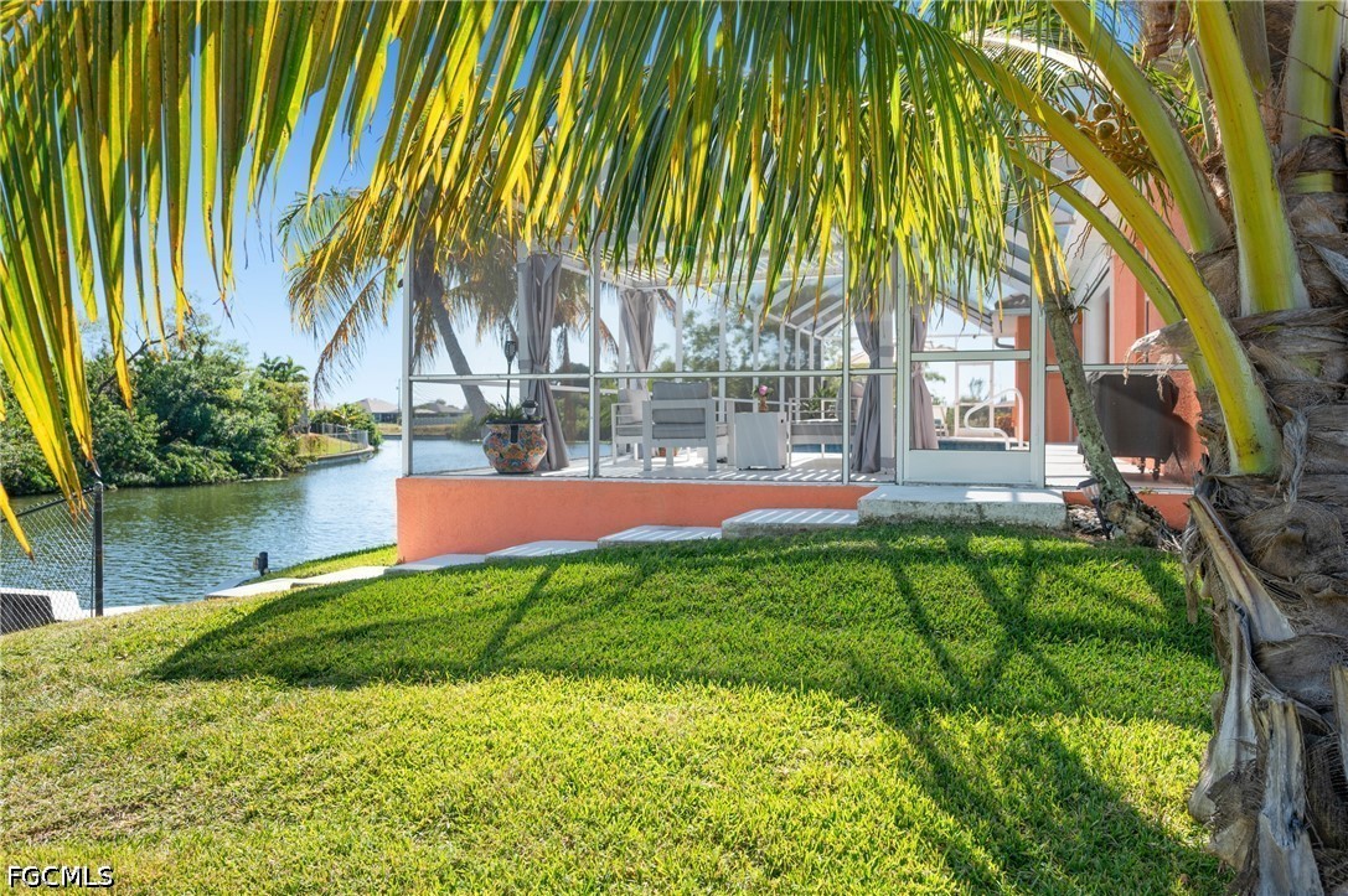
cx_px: 674
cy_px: 448
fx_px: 861
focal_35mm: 23
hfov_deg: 76.1
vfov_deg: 55.0
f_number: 5
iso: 100
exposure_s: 1/320
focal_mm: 23
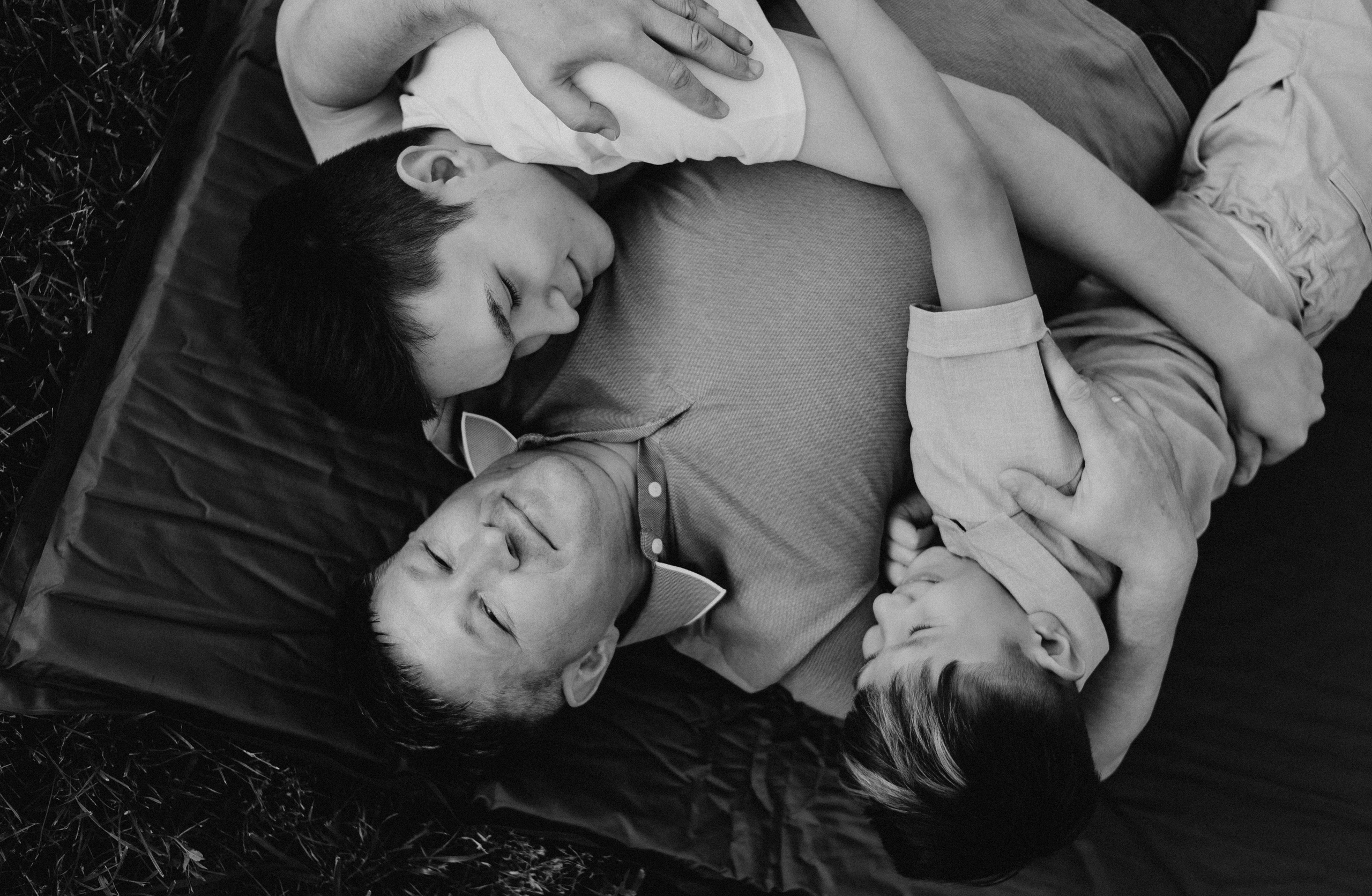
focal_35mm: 55
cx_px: 657
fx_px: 2081
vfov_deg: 24.3
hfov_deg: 36.5
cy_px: 500
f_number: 2
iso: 100
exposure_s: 1/500
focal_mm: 50
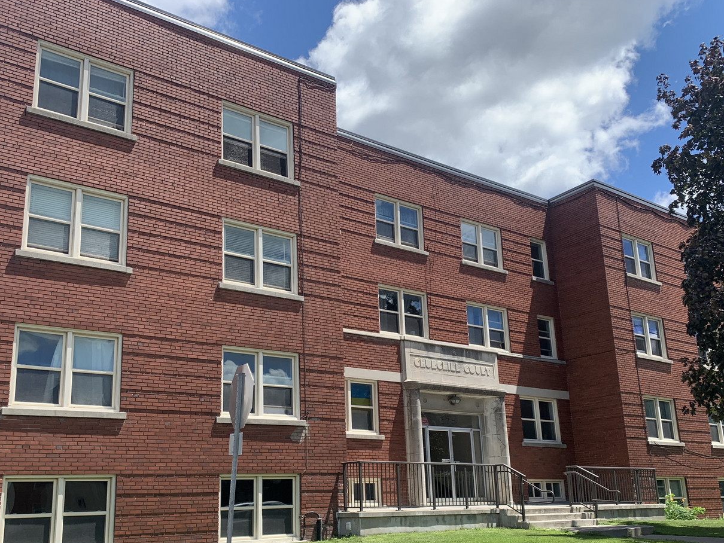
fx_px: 690
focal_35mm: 33
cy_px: 339
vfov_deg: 42.6
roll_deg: +1.7
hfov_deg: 55.3
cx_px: 359
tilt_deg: +11.4
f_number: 1.8
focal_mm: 4.25
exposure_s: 1/1560
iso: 25
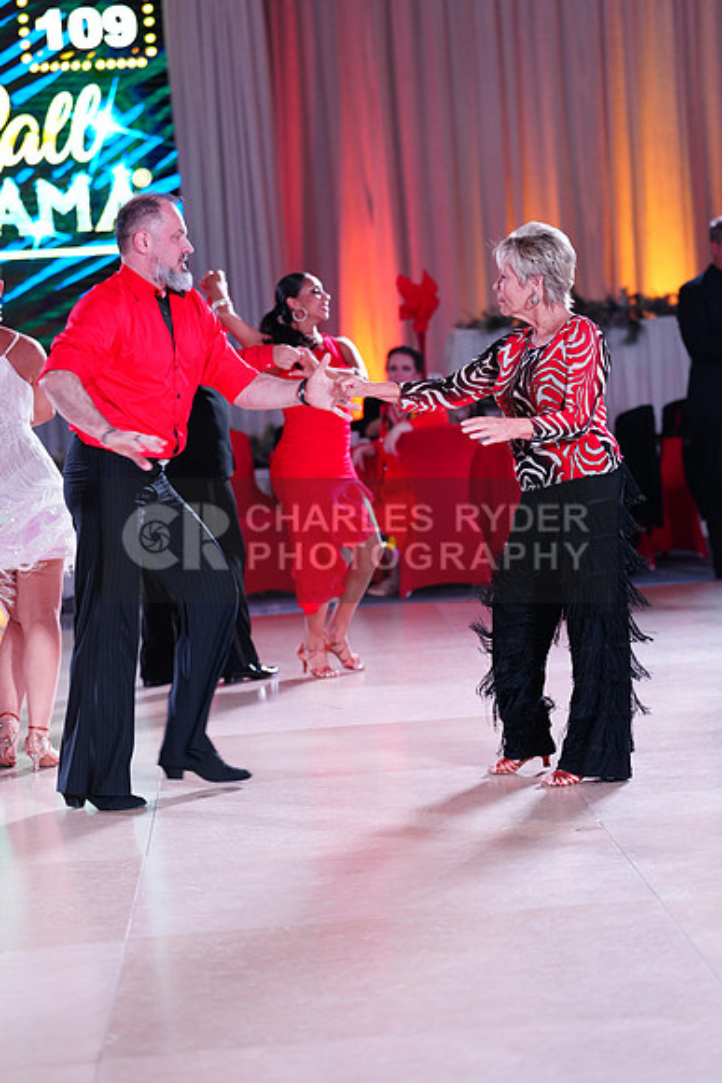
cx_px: 361
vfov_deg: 20.0
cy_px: 542
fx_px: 3066
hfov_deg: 13.4
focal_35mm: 102
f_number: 2.8
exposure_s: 1/400
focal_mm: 102
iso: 1600
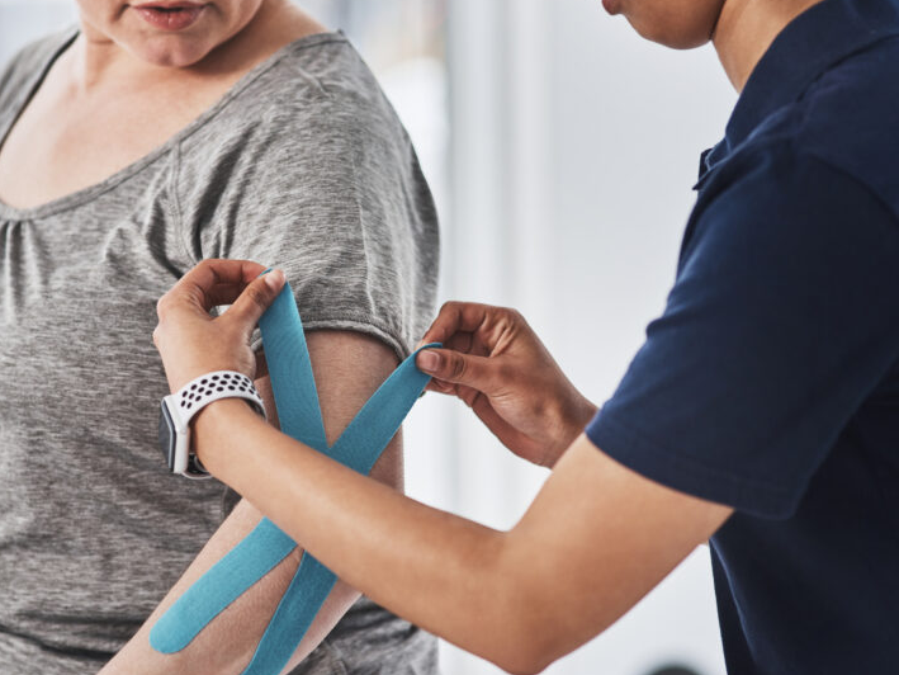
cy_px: 374
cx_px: 361
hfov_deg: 16.7
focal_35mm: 118
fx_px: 3065
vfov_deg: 12.6
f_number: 2.8
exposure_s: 1/160
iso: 125
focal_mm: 85
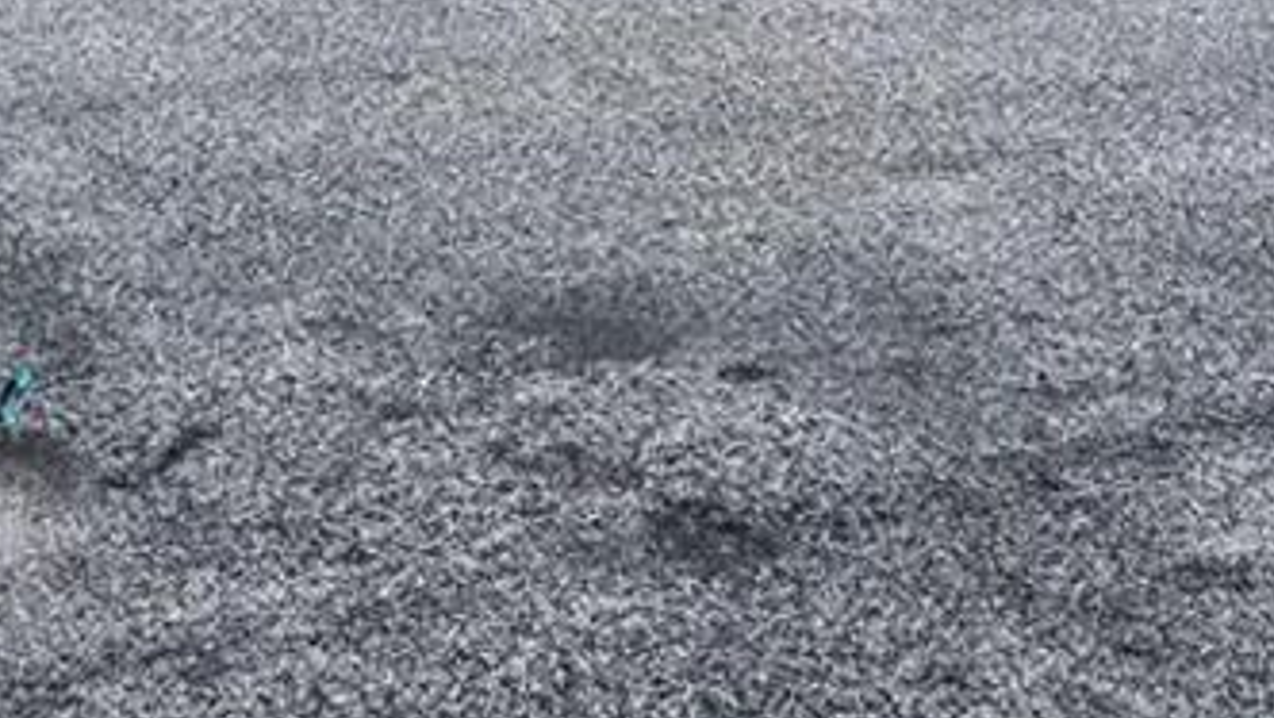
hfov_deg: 28.4
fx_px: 2501
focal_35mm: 74
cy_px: -570
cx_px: 403
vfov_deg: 14.4
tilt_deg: +1.1
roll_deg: +1.0
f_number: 1.6
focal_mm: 5.1
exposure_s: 1/5556
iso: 50
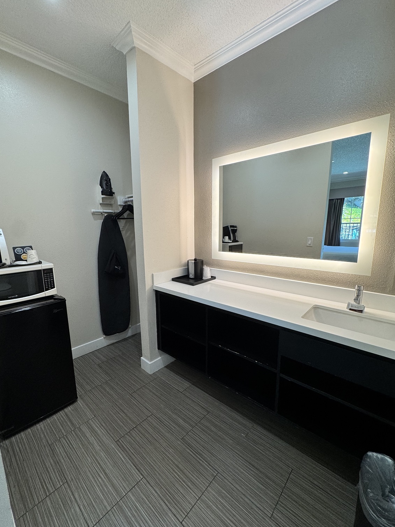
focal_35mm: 15
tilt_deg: -9.4
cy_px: 263
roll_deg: +1.6
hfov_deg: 81.7
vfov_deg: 98.2
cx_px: 189
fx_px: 228
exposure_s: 1/120
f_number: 2.2
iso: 160
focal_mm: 2.22
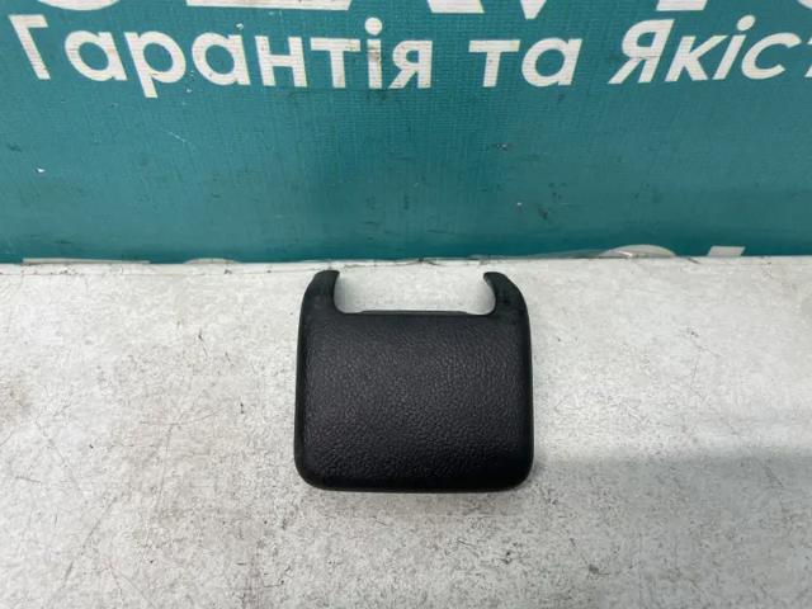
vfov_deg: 53.1
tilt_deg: -55.0
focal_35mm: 26
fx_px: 610
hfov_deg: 67.3
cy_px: 304
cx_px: 406
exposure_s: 1/100
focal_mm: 4.2
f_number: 1.6
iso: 125
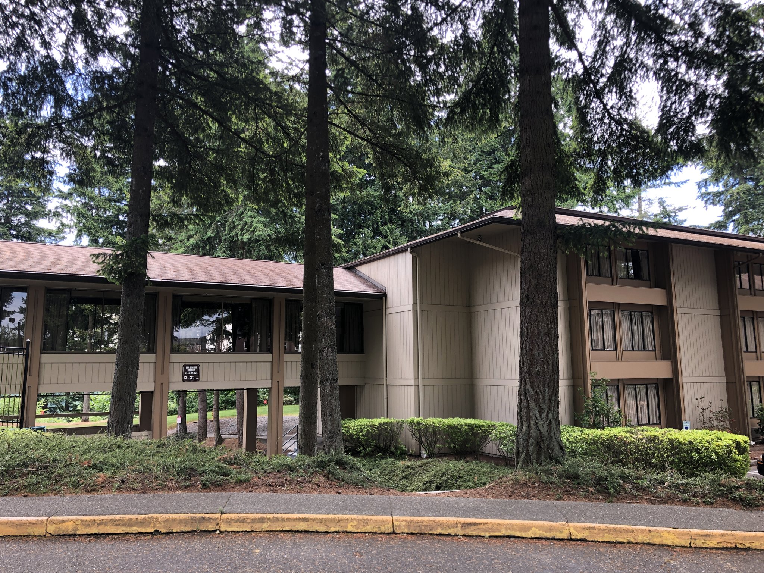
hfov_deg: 63.4
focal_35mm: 28
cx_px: 382
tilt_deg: +9.1
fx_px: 618
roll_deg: +1.0
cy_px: 286
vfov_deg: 49.7
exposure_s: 1/120
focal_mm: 3.99
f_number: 1.8
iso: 25
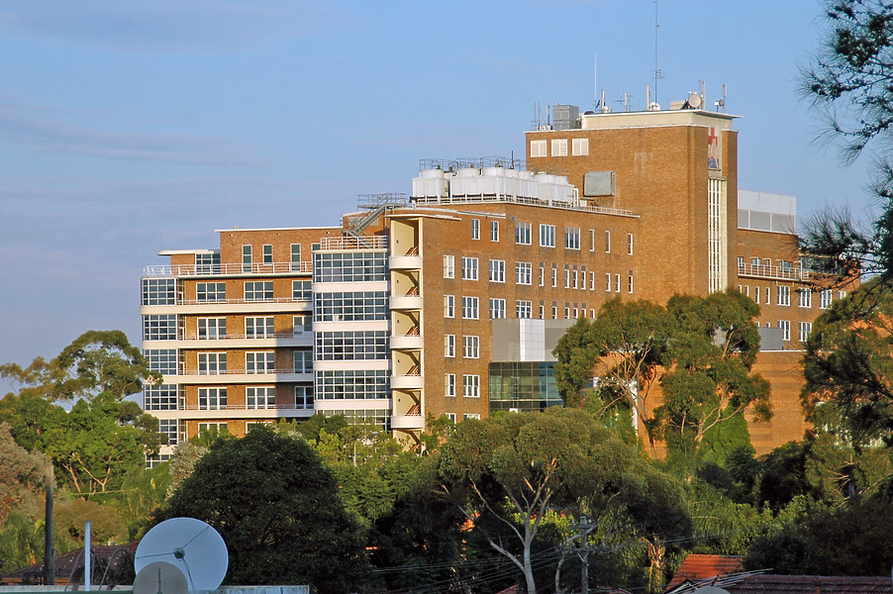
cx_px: 446
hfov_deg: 11.4
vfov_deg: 7.6
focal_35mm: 180
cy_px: 297
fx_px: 4462
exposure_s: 1/640
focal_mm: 120
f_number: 6.3
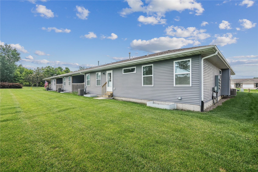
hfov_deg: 96.7
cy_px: 86
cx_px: 129
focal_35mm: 16
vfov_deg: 73.7
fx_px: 115
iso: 400
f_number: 10
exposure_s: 1/500
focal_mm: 16
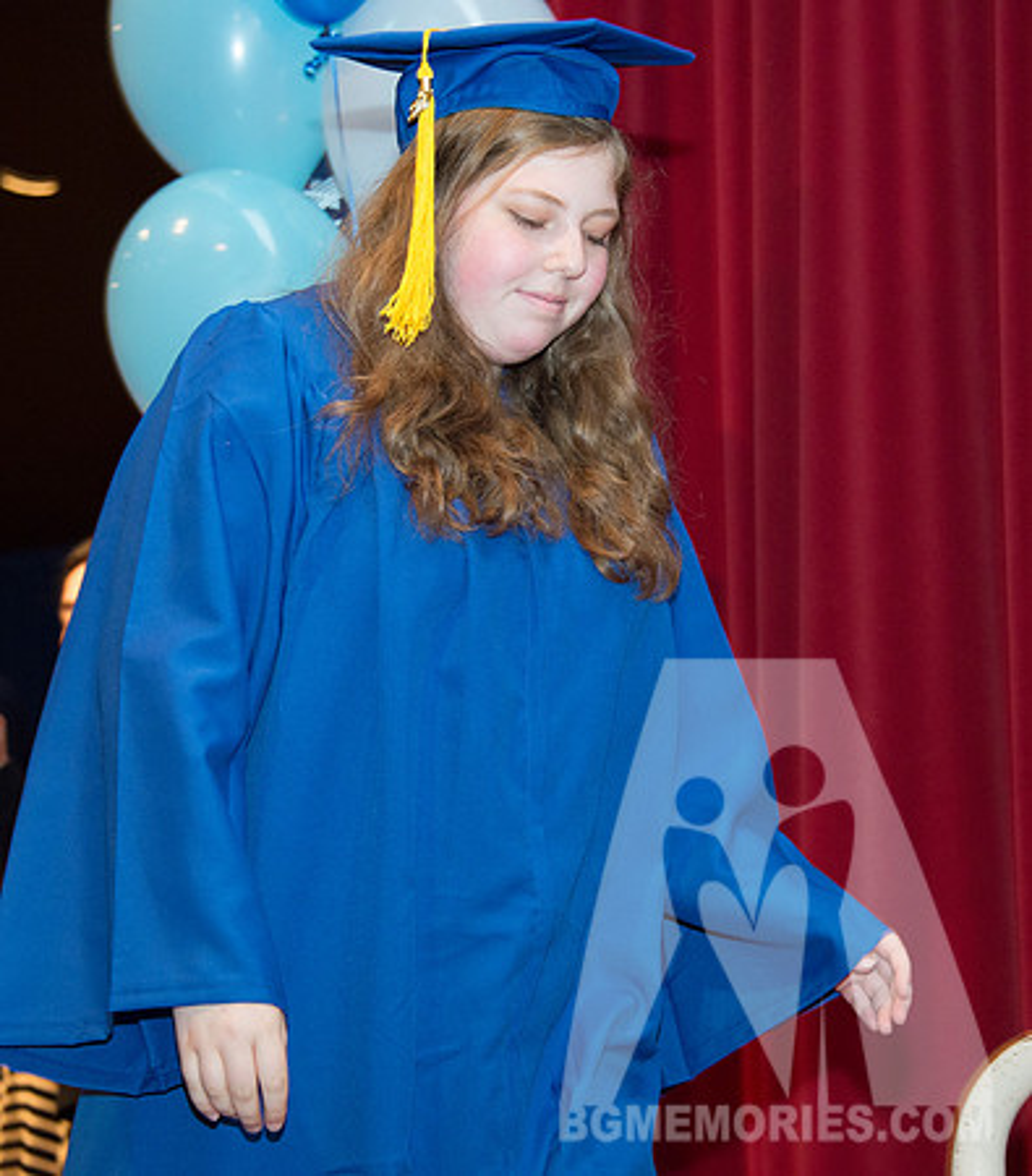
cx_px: 572
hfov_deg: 12.0
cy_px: 587
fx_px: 4904
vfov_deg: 13.7
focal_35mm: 136
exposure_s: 1/80
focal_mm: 100
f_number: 5.3
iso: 2000
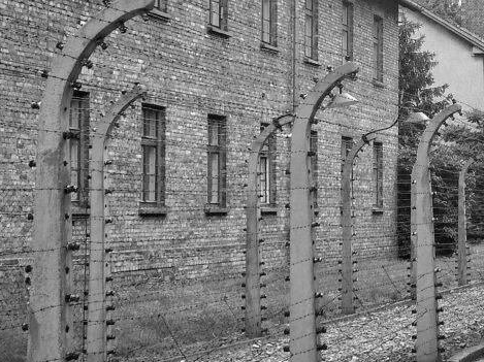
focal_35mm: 118
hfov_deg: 16.4
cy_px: 99
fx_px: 1649
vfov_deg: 12.5
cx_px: 476
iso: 80
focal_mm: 8.8
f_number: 3.8
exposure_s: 1/500
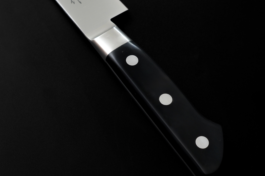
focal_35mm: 58
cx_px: 118
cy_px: 112
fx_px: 430
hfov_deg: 34.2
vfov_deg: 23.1
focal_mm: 24.6
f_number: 5
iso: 400
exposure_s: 1/160
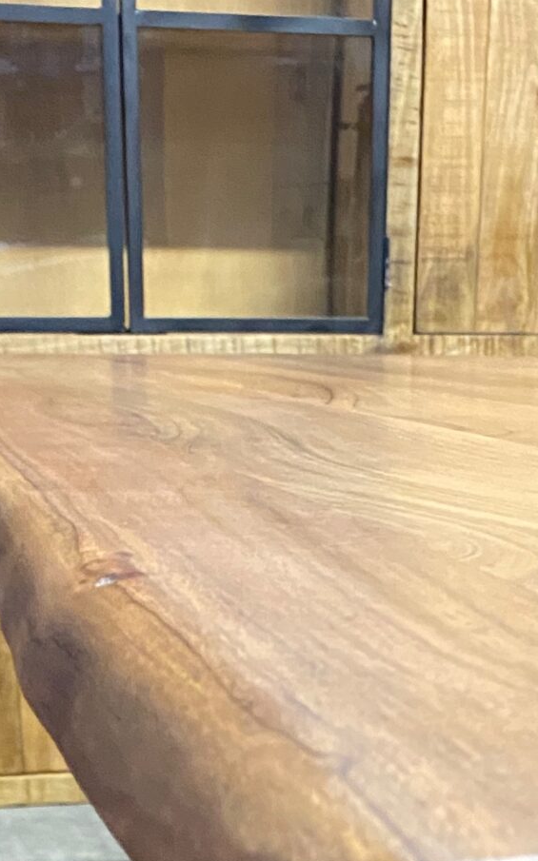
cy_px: 1050
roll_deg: -1.0
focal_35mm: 78
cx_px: 287
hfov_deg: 16.7
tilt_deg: -22.6
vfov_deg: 24.0
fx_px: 1831
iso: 500
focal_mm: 4.25
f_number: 1.8
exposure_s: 1/33
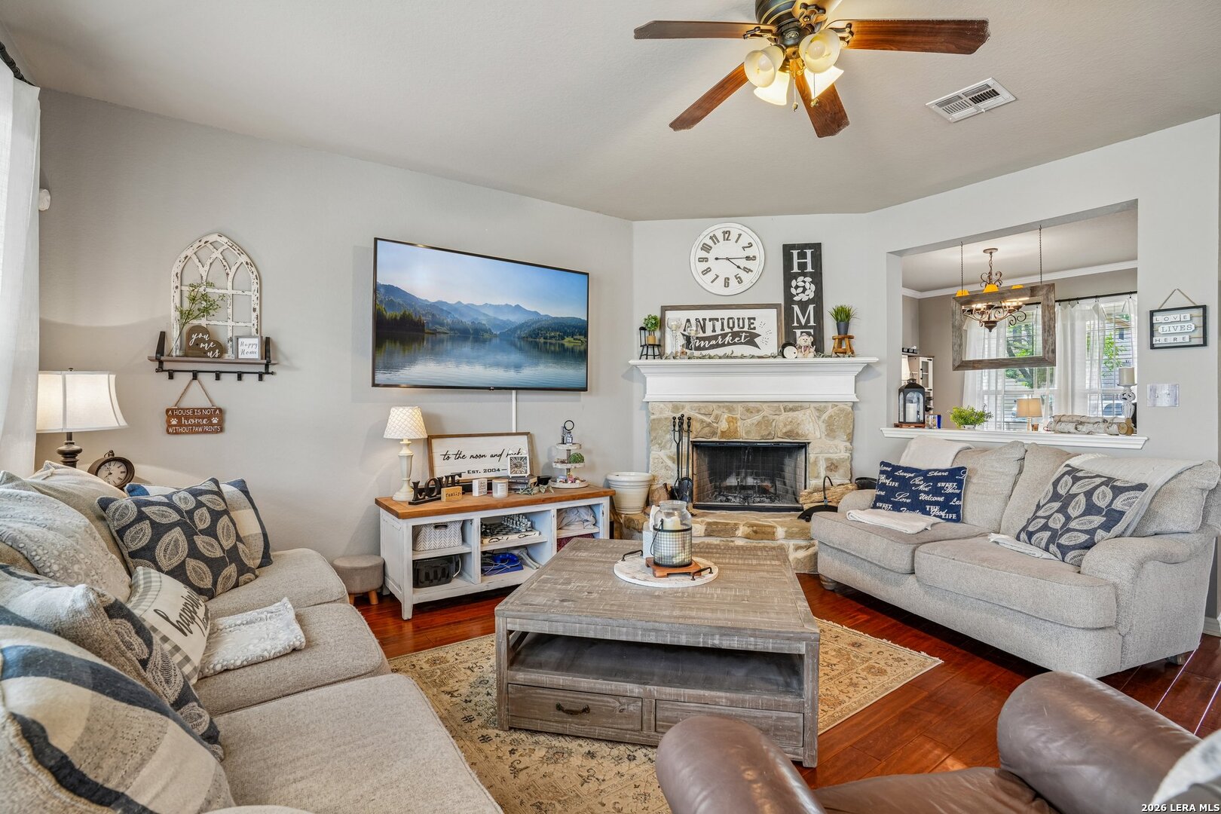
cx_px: 610
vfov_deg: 73.7
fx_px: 543
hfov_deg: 96.7
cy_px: 407
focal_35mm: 16
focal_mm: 16
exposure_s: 1/6
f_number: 8
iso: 400
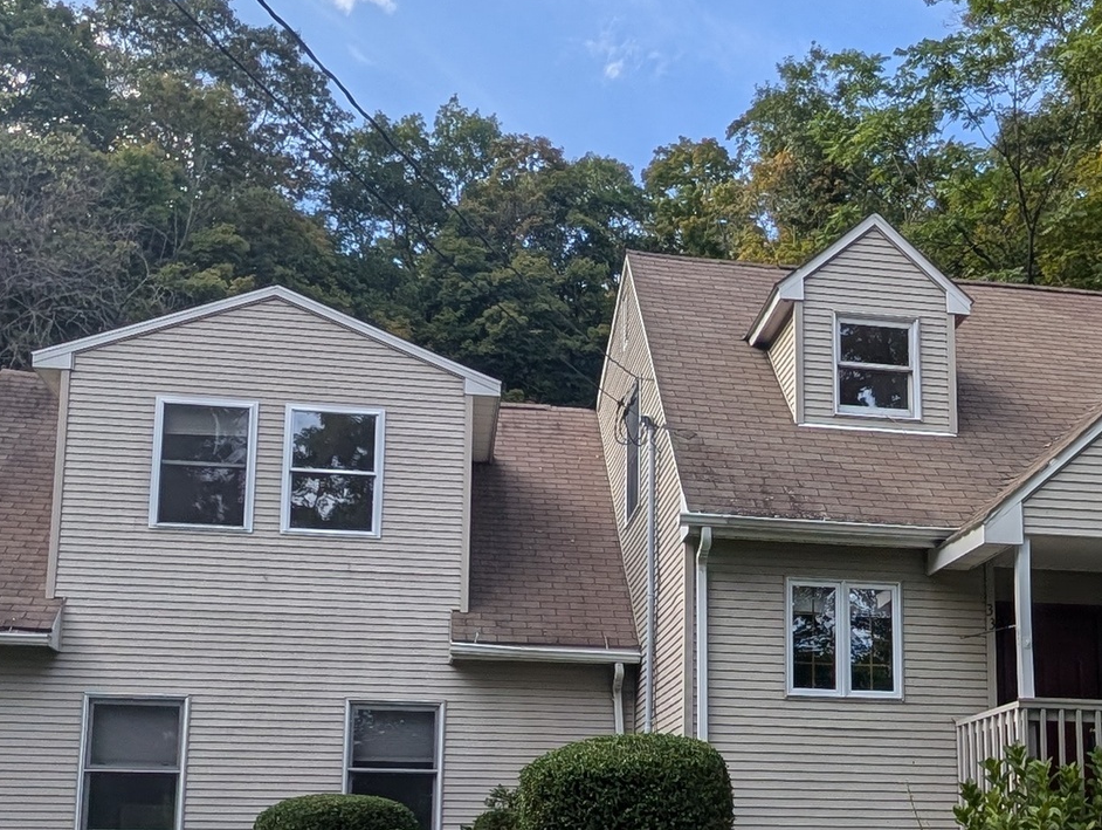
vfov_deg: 35.5
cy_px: 680
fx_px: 1243
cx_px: 671
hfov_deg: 47.5
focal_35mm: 39
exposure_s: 1/1220
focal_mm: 2.02
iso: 46
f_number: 1.7
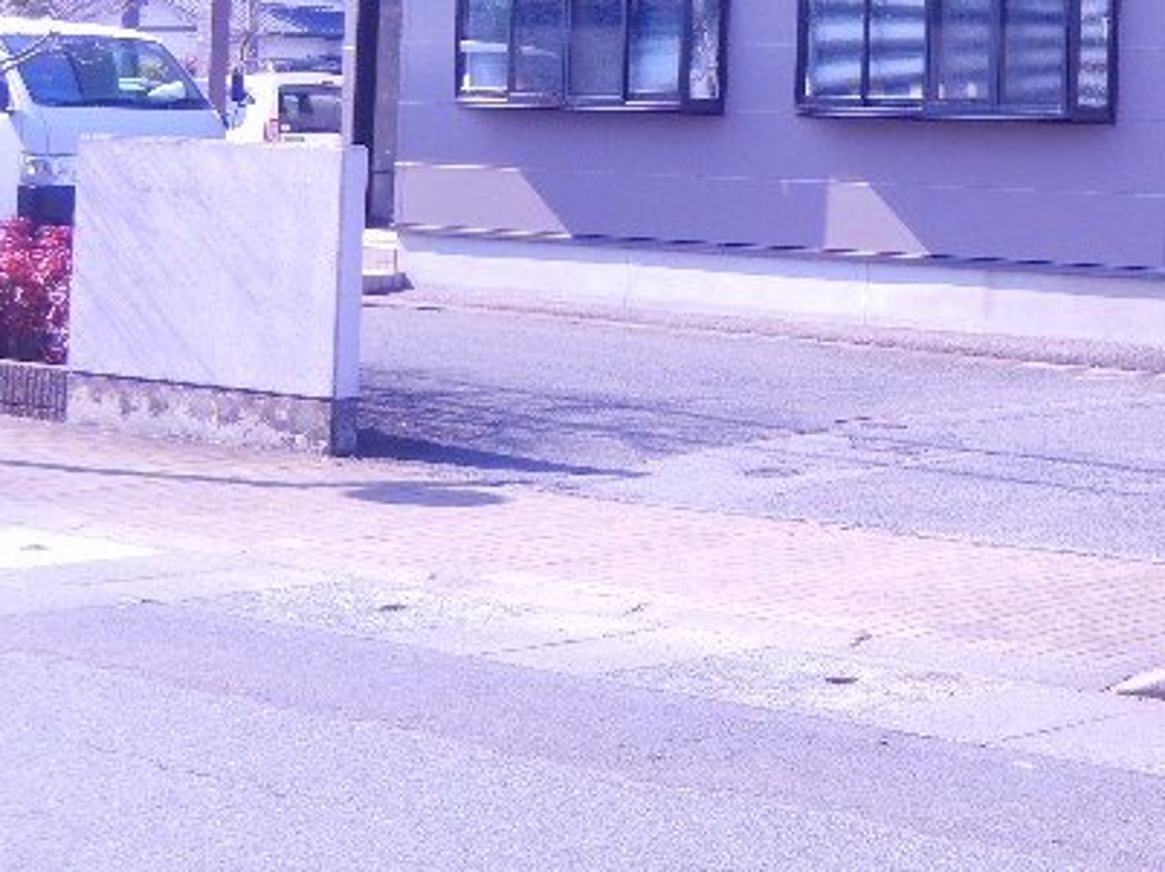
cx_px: 1266
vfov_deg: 14.7
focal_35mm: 98
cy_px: -81
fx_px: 3296
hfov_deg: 19.3
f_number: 4.2
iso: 125
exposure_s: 1/320
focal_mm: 7.3
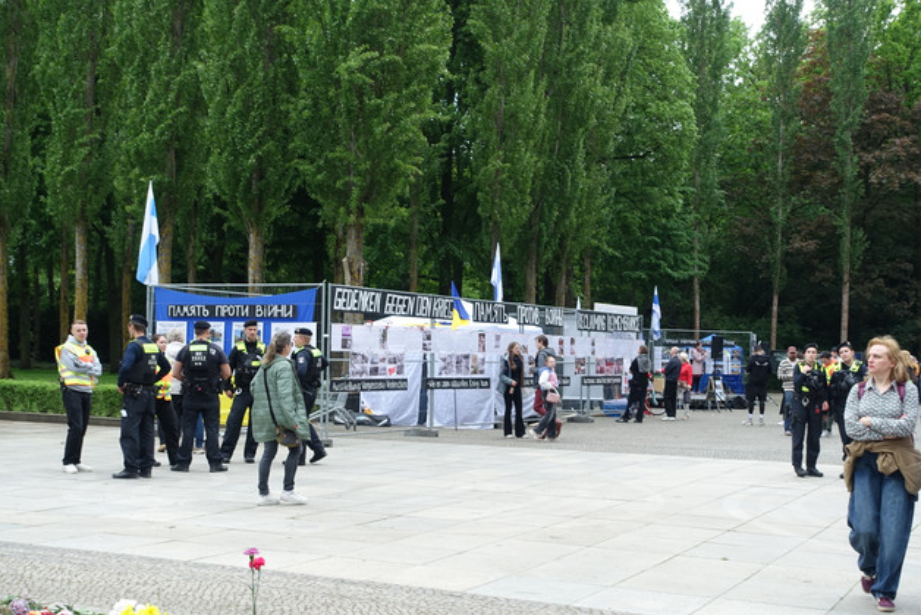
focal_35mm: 53
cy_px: 308
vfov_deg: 25.5
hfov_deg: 37.5
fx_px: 1356
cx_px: 459
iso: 125
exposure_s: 1/160
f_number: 4
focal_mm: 18.89
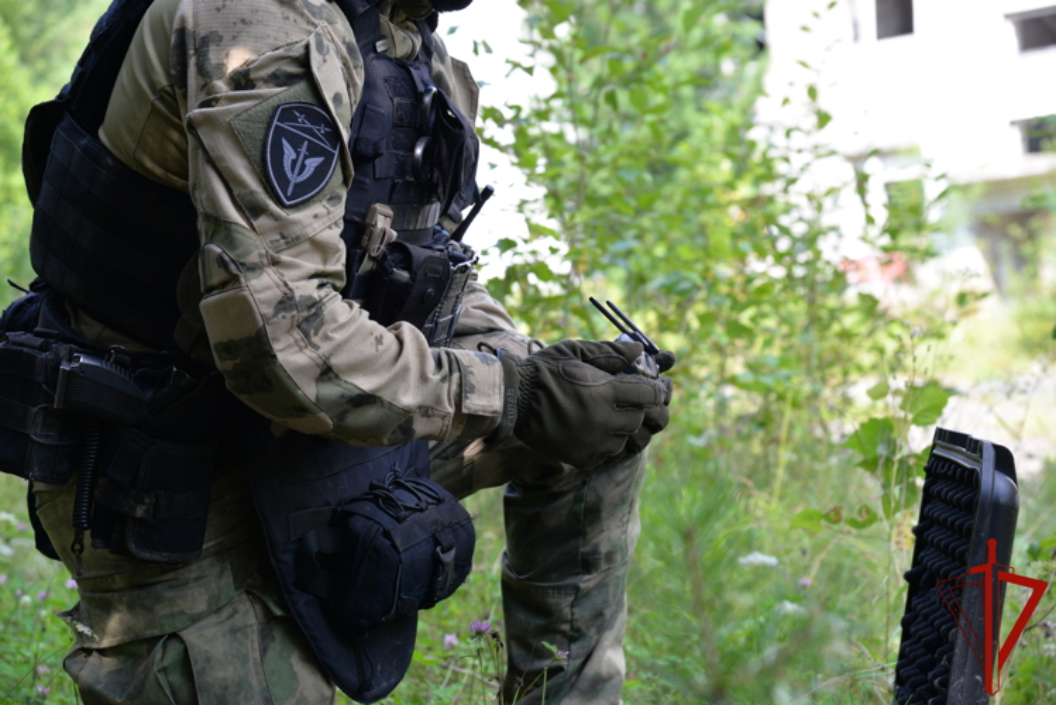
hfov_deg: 26.0
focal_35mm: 78
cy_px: 352
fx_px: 2289
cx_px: 528
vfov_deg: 17.5
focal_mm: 78
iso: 800
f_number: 5.6
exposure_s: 1/500
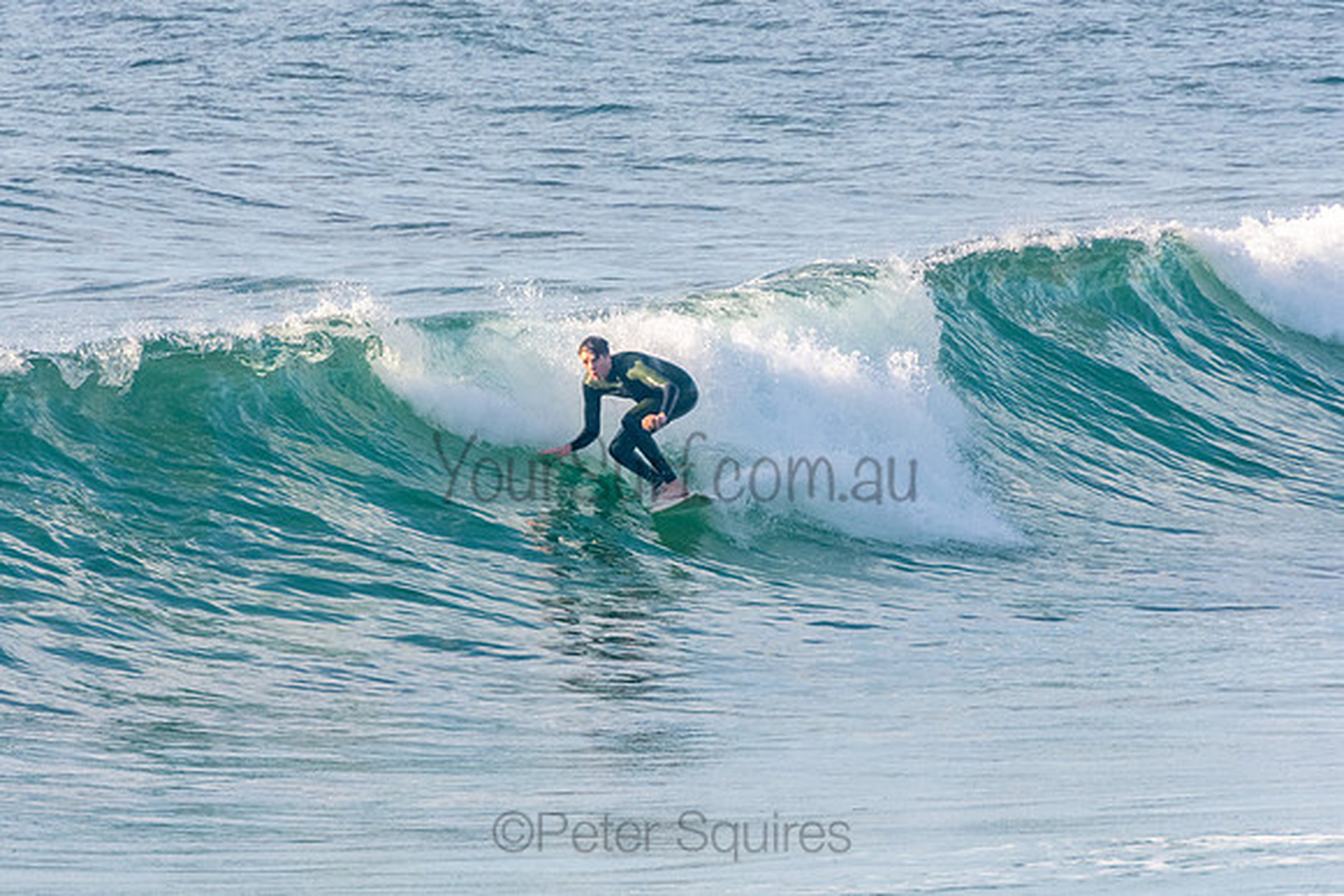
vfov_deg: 2.2
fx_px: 23201
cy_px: 448
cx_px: 672
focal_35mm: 621
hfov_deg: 3.3
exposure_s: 1/1250
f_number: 13
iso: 1800
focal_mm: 400
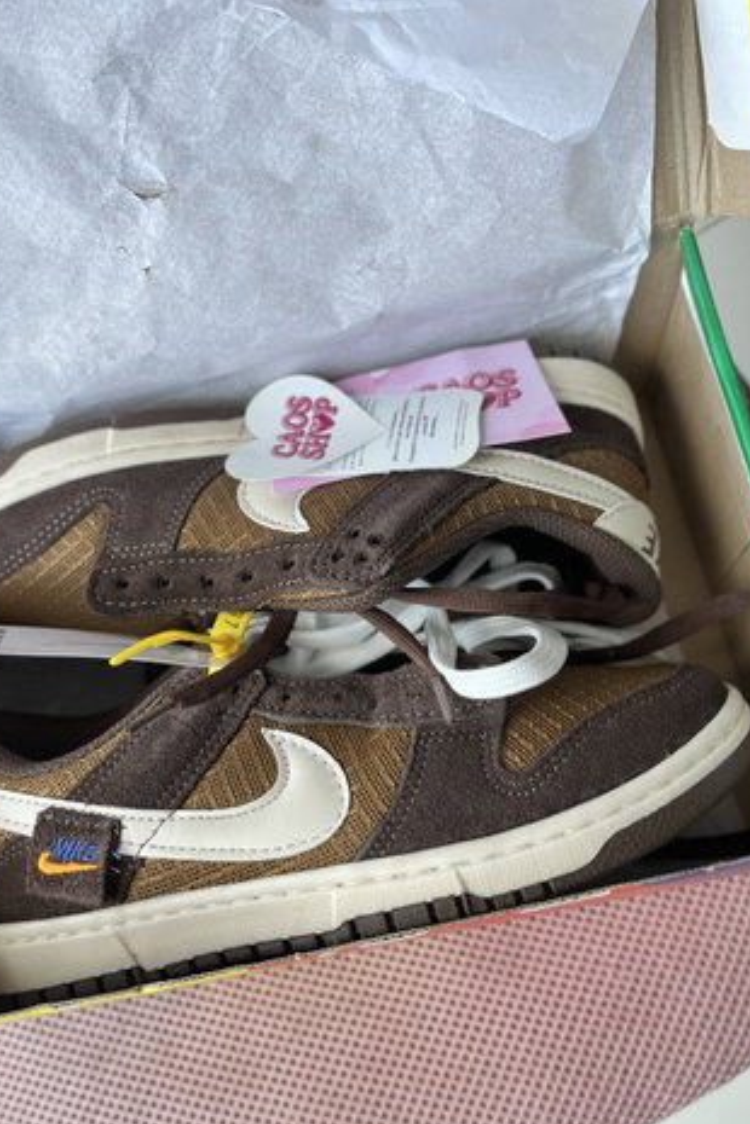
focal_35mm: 31
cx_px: 331
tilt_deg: -70.0
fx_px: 969
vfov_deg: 60.3
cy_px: 562
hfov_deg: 42.3
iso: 40
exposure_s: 1/256
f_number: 1.6
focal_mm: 5.1
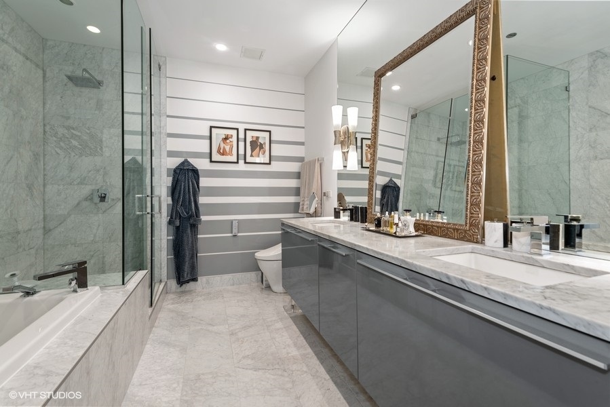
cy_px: 204
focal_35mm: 16
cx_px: 305
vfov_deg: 73.8
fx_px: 271
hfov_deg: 96.7
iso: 100
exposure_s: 1/2.5
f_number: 8
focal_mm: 16
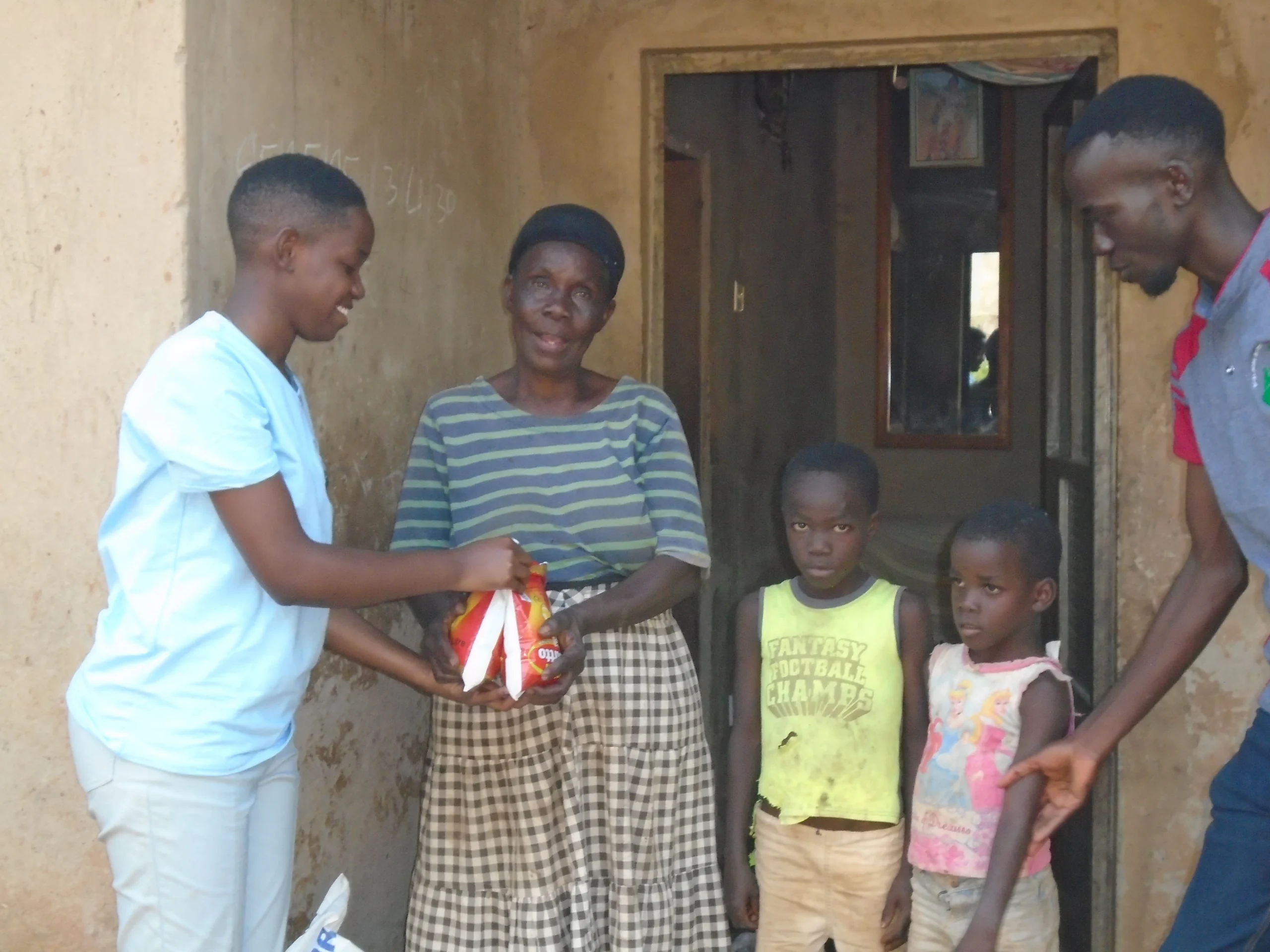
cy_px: 476
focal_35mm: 58
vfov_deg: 25.2
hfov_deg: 33.2
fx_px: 2128
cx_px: 635
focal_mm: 10.2
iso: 500
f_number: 4.9
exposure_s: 1/80
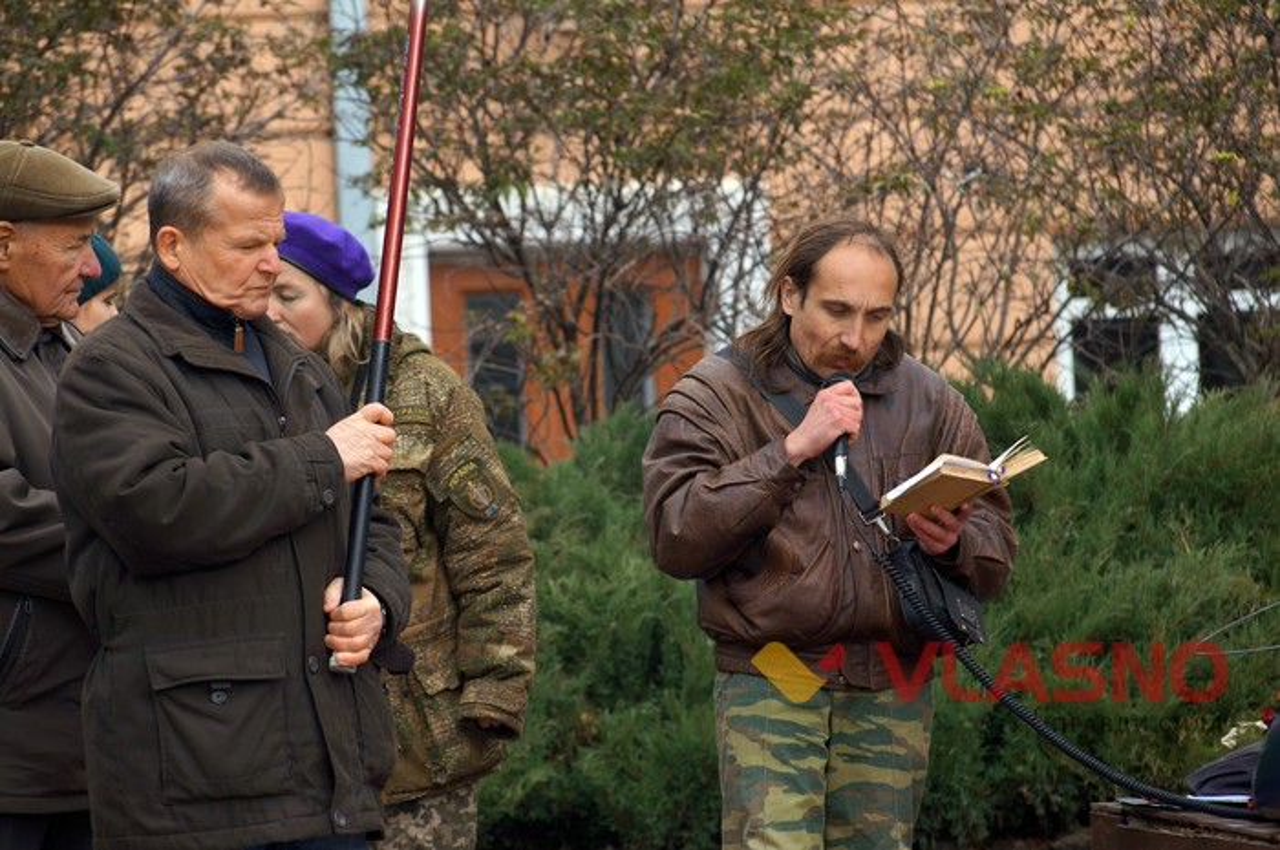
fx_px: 7192
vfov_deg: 6.8
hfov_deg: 10.2
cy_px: 425
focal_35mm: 202
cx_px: 640
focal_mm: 135
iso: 160
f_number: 5.6
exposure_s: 1/250
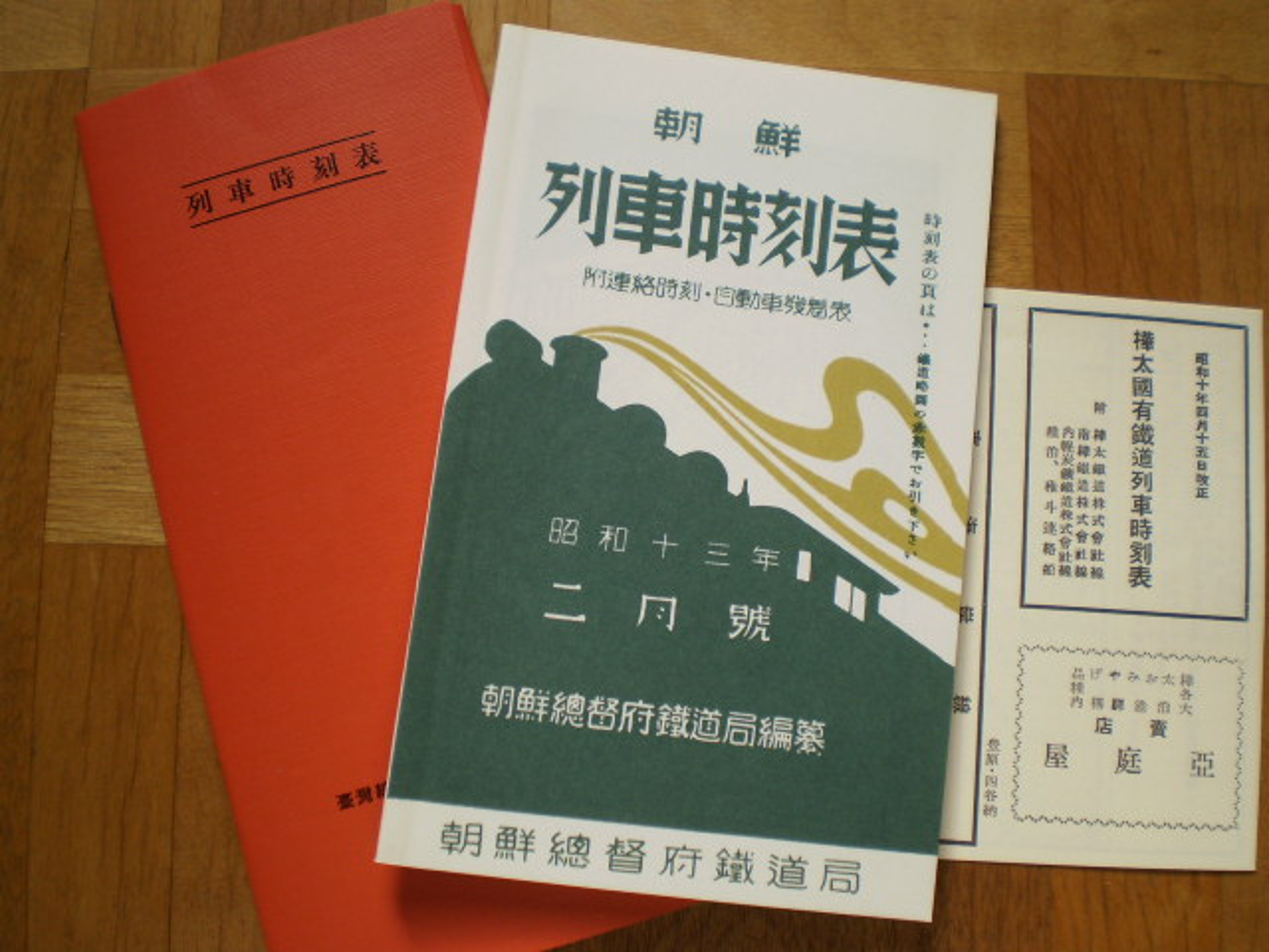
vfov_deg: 39.7
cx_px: 634
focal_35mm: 36
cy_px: 476
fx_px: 1320
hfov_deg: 51.4
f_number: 3.1
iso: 64
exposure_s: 1/160
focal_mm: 6.3
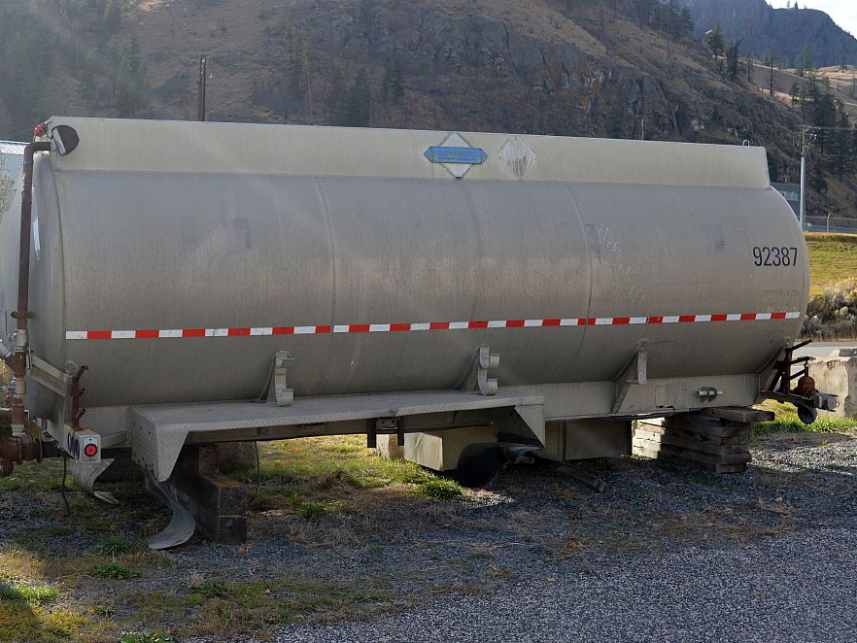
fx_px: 1213
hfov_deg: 38.9
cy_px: 321
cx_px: 384
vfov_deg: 29.7
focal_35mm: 49
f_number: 6.3
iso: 100
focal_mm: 30
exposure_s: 1/160
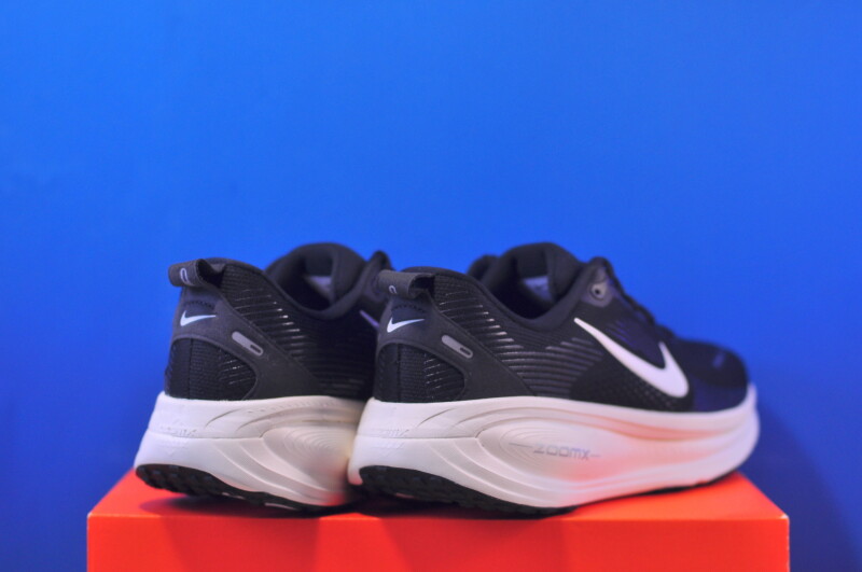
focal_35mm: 75
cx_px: 431
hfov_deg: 27.0
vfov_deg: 18.1
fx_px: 1793
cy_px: 286
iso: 250
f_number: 2.5
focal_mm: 50
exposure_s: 1/320
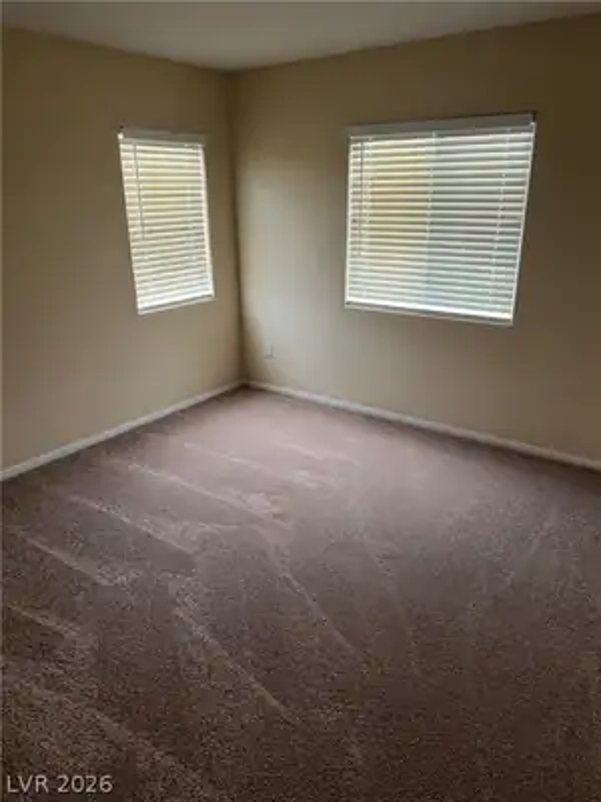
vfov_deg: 71.6
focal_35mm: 24
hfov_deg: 56.8
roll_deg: -0.2
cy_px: 401
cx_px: 300
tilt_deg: -21.1
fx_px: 556
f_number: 1.78
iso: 80
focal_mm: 6.76
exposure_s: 1/121
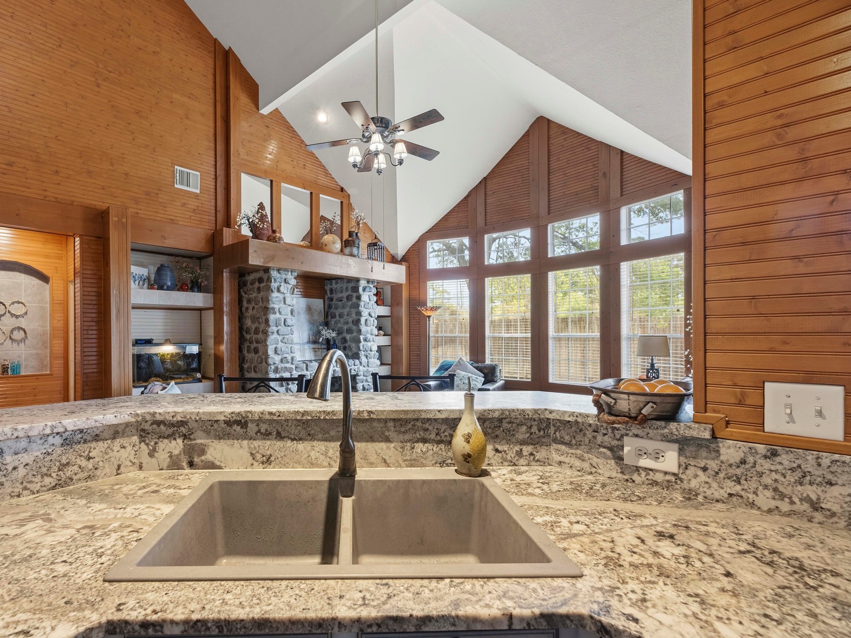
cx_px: 355
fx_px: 393
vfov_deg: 78.1
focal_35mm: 16
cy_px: 329
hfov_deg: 93.6
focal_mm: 14
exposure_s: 1/500
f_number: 8
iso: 800
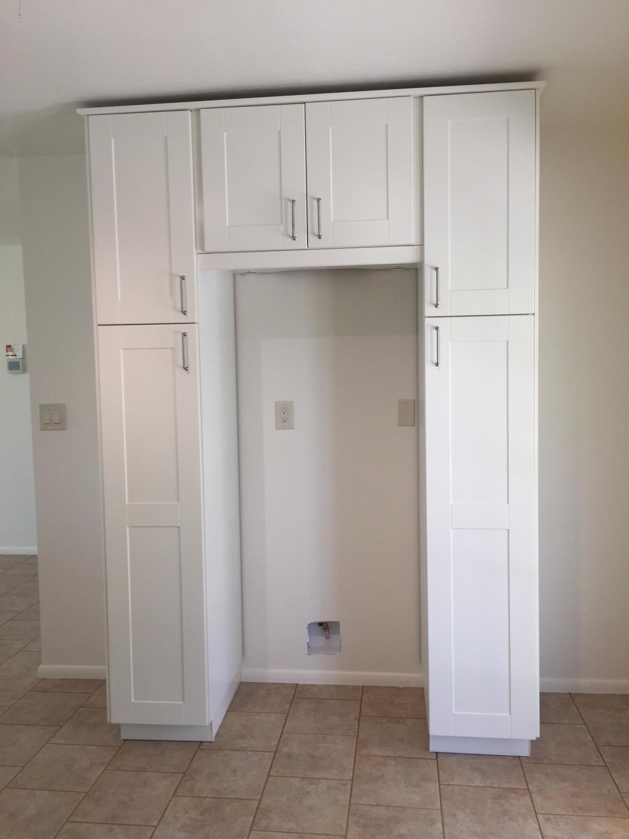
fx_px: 703
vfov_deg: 61.7
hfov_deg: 48.2
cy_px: 420
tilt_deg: -3.5
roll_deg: +0.4
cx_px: 314
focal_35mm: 29
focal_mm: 4.15
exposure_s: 1/120
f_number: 2.2
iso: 40
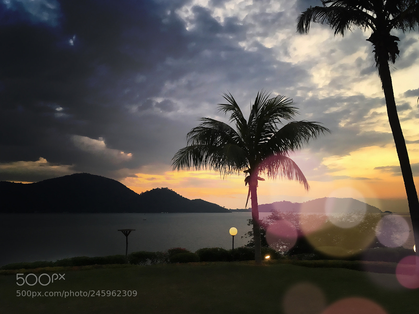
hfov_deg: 61.7
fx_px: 351
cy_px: 157
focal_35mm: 29
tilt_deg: +9.4
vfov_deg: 48.2
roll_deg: +0.6
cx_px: 210
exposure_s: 1/33
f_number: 2.2
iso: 32
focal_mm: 4.15
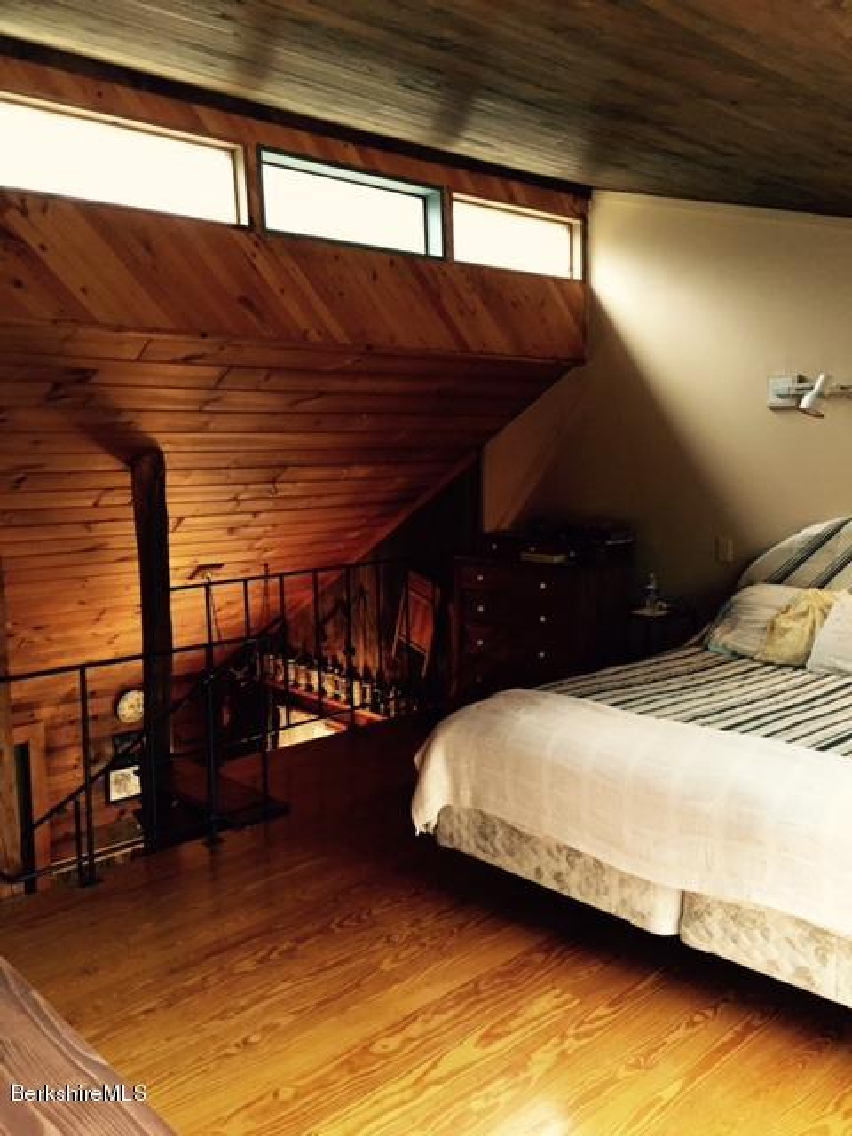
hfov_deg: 48.2
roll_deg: +1.0
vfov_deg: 61.7
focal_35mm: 29
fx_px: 952
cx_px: 426
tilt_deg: -6.7
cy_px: 568
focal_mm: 4.15
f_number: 2.2
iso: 160
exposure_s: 1/30
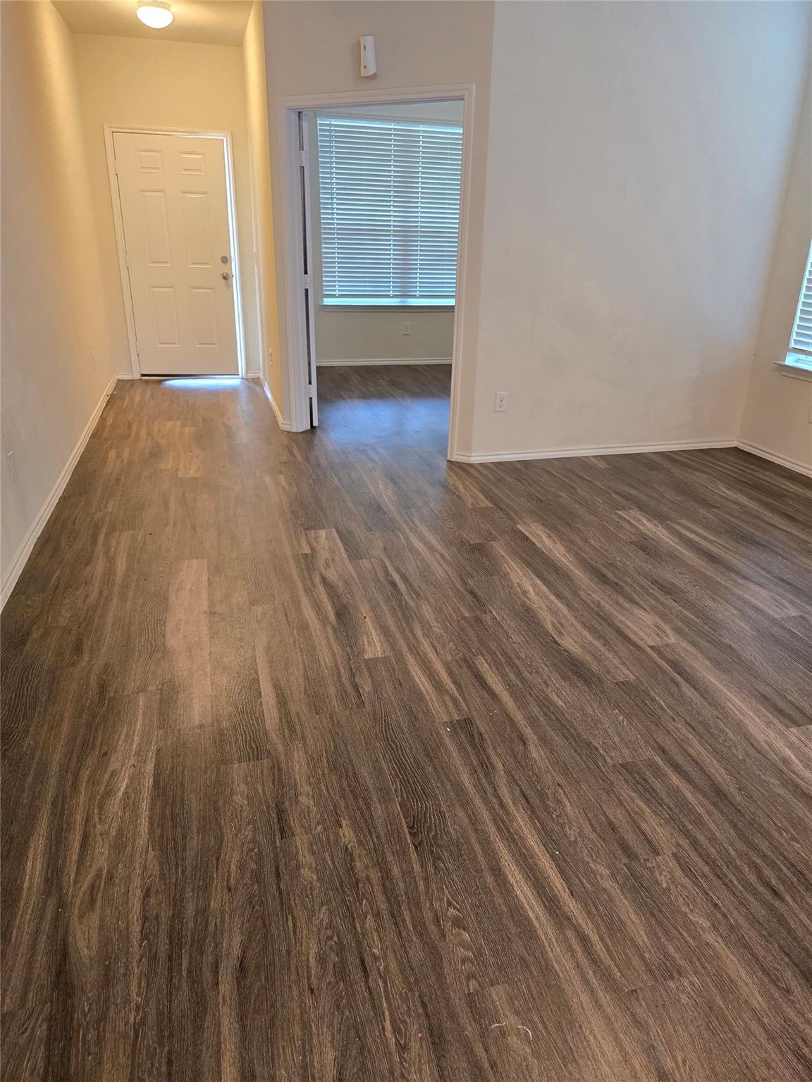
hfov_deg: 58.9
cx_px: 406
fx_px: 719
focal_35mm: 23
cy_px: 541
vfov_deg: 73.9
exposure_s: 1/120
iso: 400
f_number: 1.7
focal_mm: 6.3
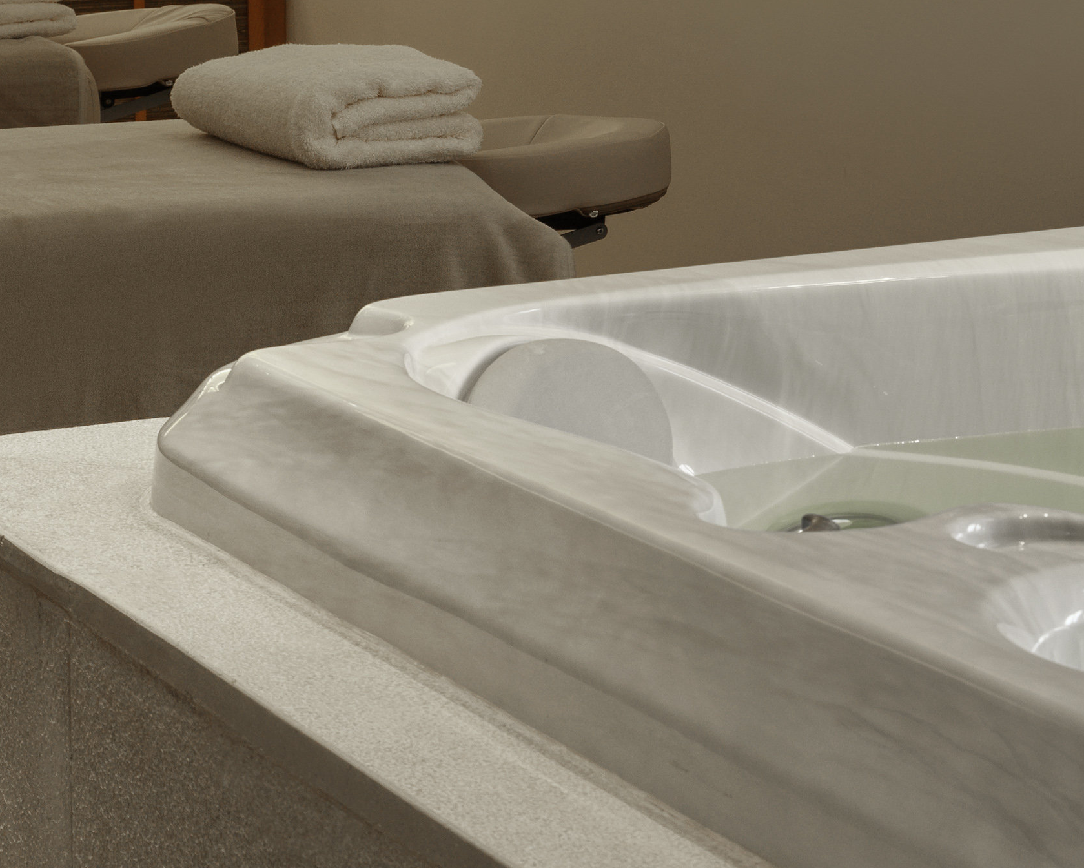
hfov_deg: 12.8
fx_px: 4781
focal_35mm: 149
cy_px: -408
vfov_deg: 10.1
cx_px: 973
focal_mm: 40
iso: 200
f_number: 11
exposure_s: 1/3.33
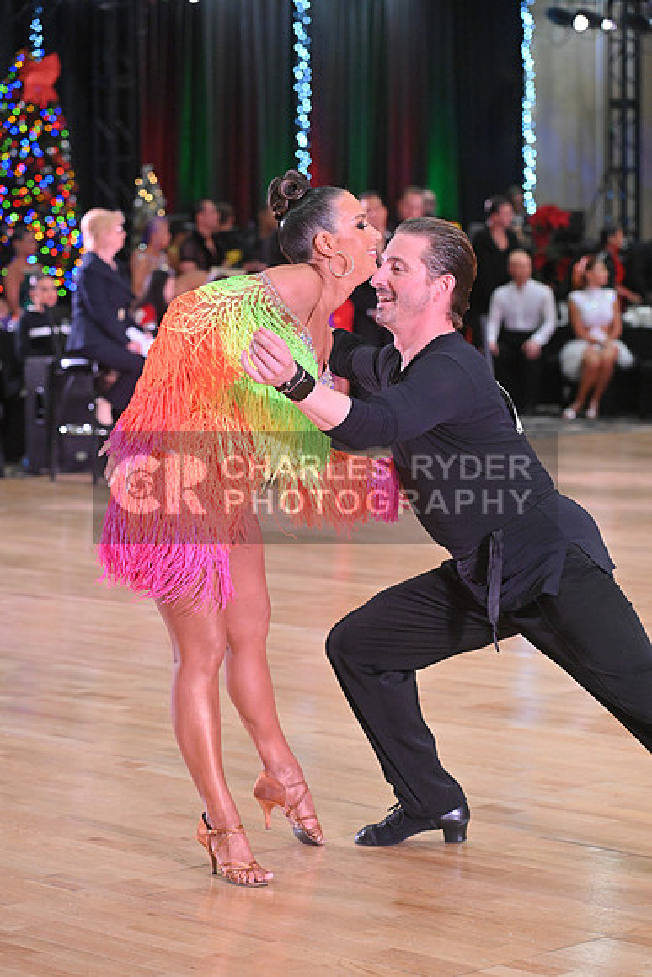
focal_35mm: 102
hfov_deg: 13.4
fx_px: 2769
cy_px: 488
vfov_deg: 20.0
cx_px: 326
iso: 4000
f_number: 5
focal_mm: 102
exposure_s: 1/400
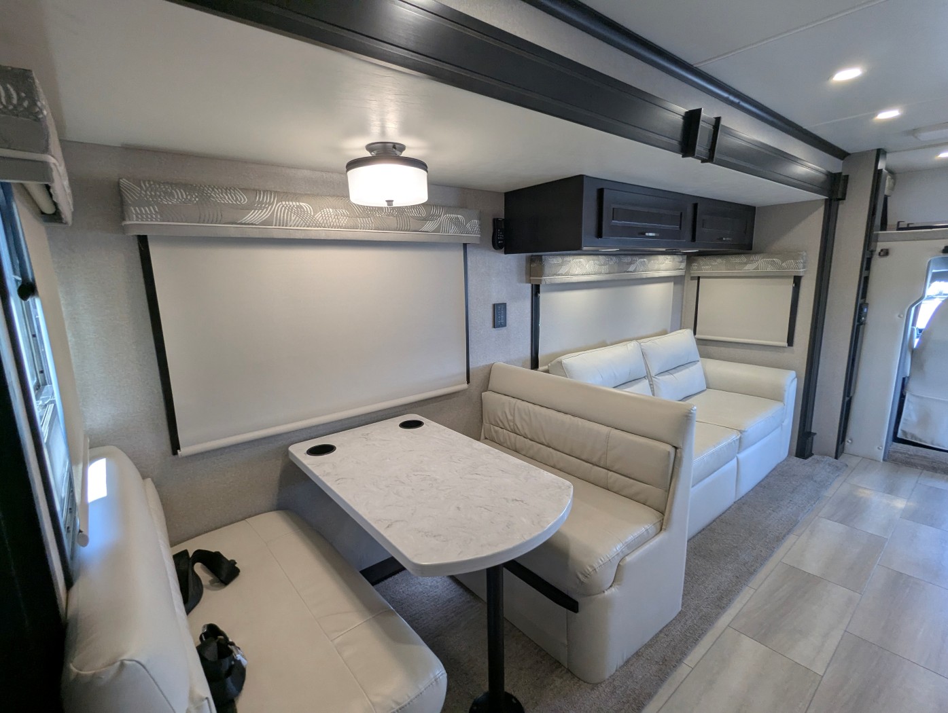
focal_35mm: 16
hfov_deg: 94.4
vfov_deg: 78.2
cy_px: 356
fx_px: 439
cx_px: 474
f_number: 2.2
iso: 102
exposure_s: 1/53.2
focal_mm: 2.35
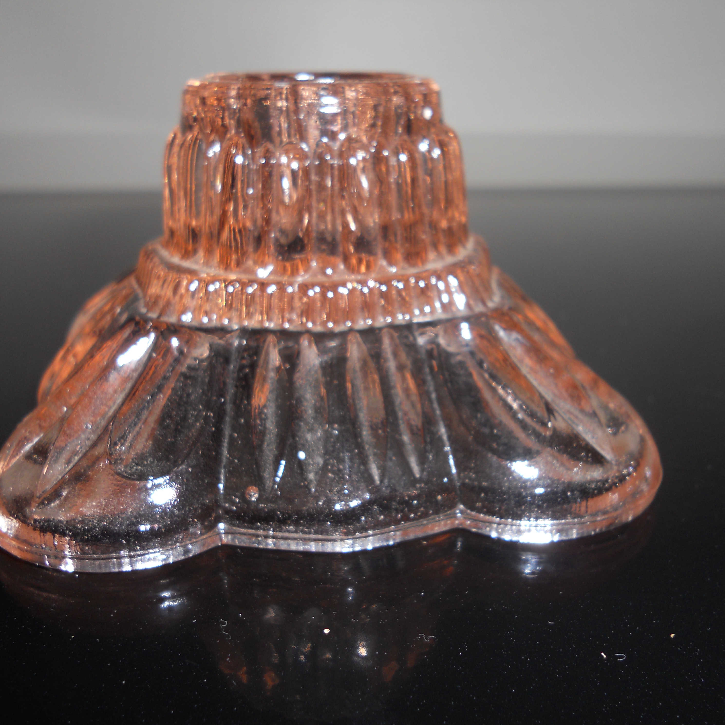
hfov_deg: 43.8
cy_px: 365
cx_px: 386
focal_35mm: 38
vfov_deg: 43.9
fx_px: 900
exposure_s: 1/25
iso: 80
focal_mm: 5.8
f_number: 8.8
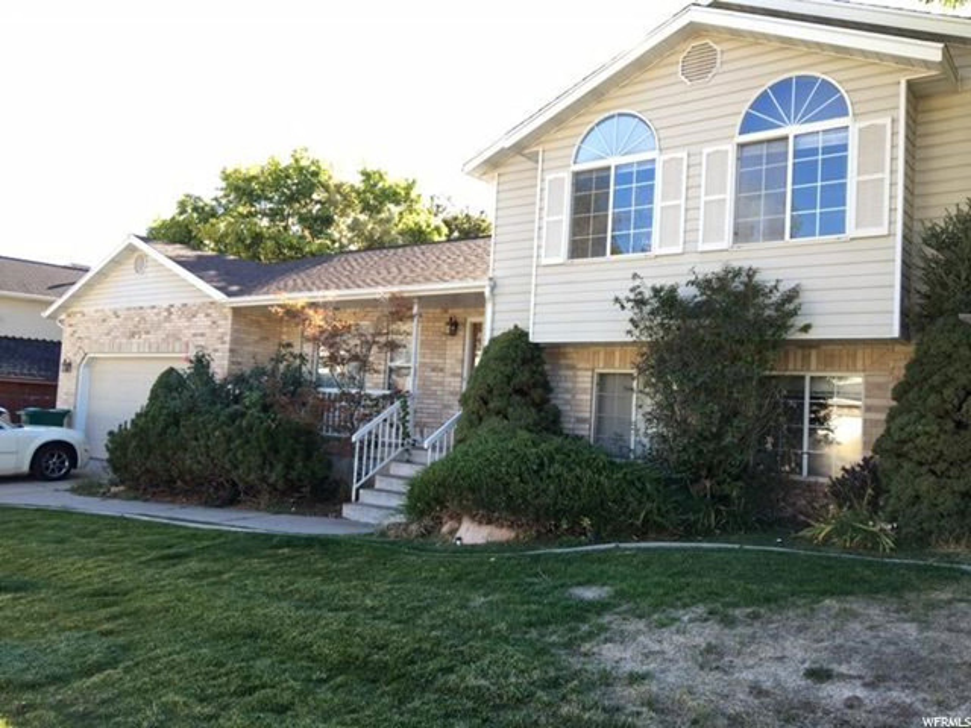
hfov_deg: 61.7
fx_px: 813
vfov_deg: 48.2
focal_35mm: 29
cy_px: 364
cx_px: 486
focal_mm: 4.15
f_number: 2.2
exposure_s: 1/129
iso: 25
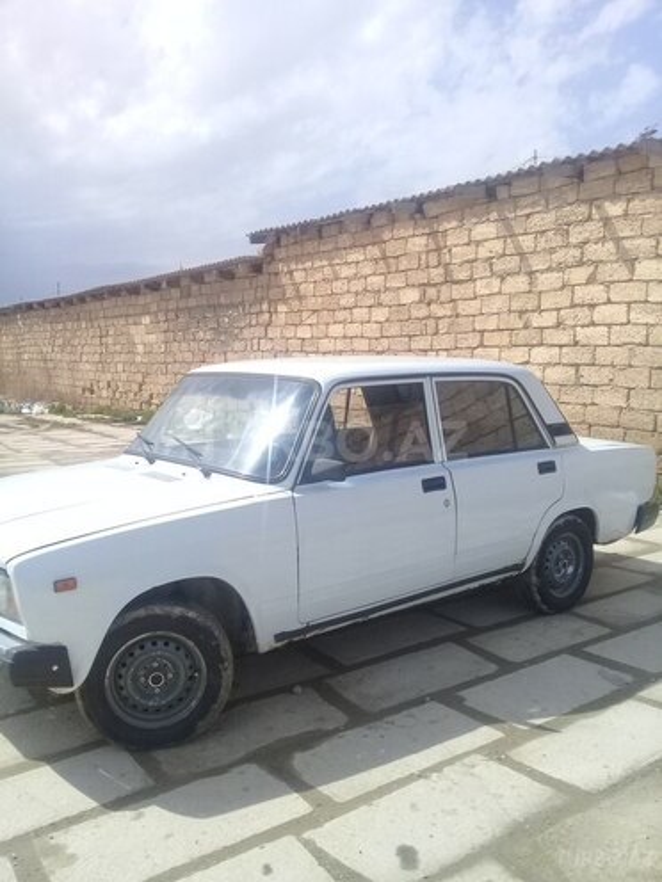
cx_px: 331
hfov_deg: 45.4
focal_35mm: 31
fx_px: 790
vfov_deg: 58.4
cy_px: 441
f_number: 2.2
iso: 50
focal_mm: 3.3
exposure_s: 1/1302
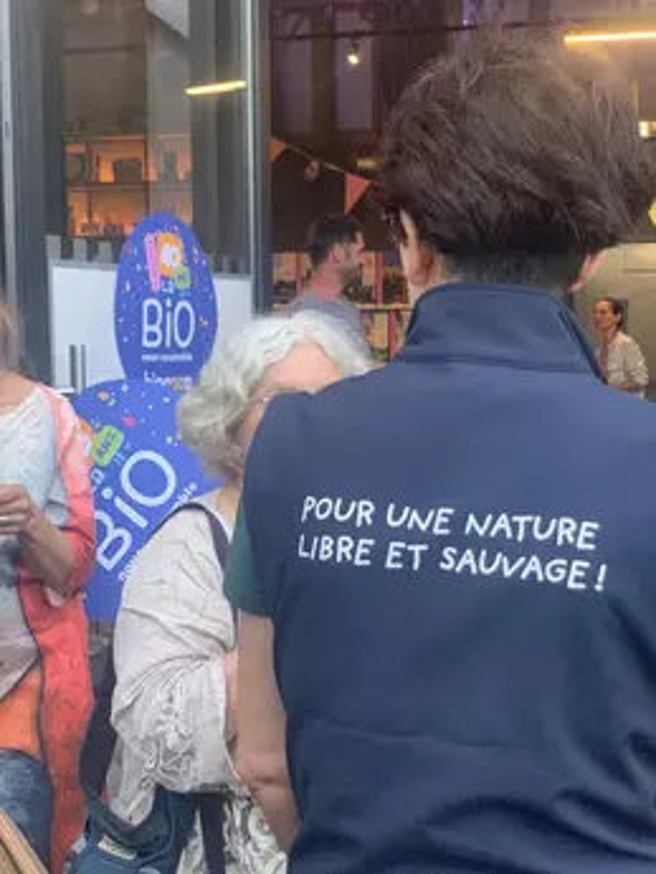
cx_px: 328
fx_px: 1313
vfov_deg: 36.8
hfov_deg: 28.0
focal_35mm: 52
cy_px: 437
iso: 320
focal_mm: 6
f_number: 2.4
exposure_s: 1/60
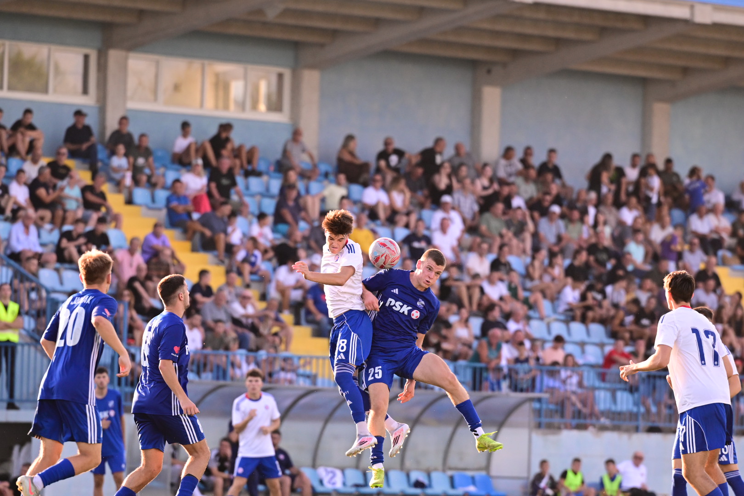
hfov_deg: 6.9
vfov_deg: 4.6
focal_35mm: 300
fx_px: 6200
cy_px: 248
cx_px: 372
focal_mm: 200
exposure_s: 1/2500
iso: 1250
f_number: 3.5
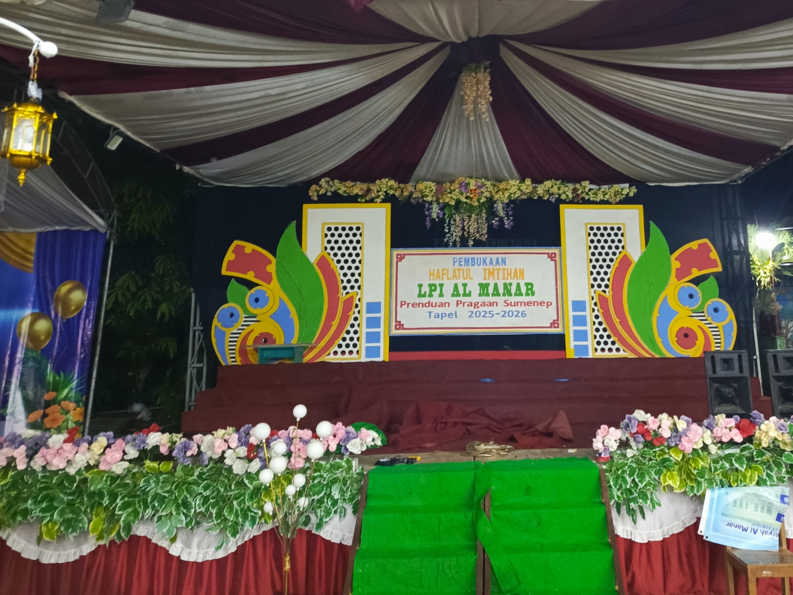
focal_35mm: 31
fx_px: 710
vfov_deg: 44.7
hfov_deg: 57.7
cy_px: 196
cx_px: 490
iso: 5100
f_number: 1.75
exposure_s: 1/25
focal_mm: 5.25
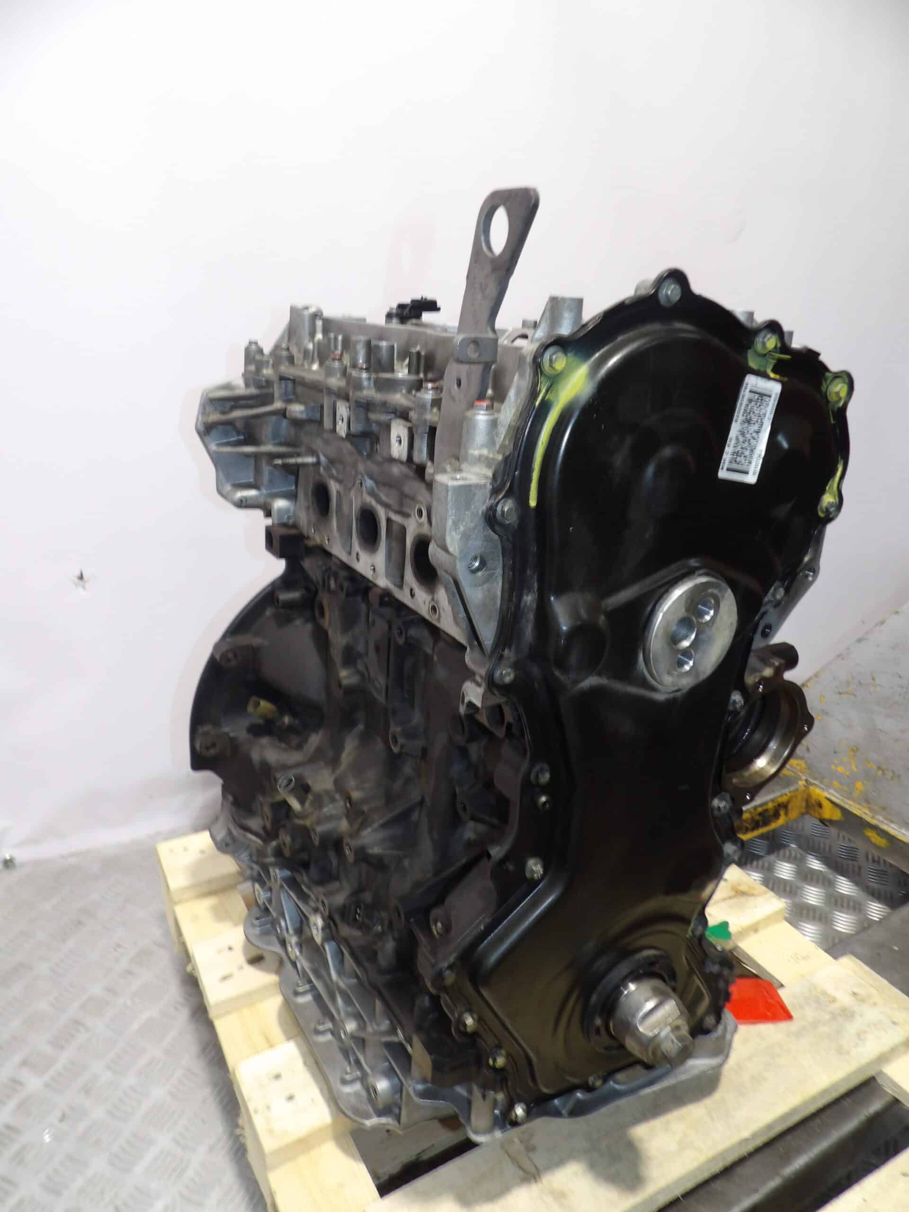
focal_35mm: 24
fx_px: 840
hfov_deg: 56.8
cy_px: 606
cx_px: 454
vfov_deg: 71.6
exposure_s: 1/33
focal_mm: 4.3
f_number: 2.8
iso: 193
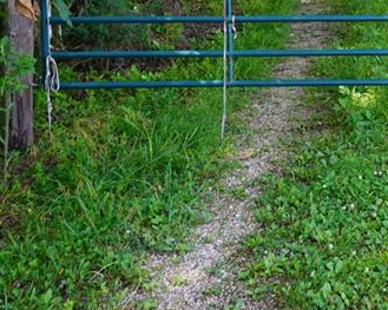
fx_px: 855
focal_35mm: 74
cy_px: -80
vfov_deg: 19.2
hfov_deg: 24.2
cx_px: 403
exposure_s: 1/60
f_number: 4
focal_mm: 17
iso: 100
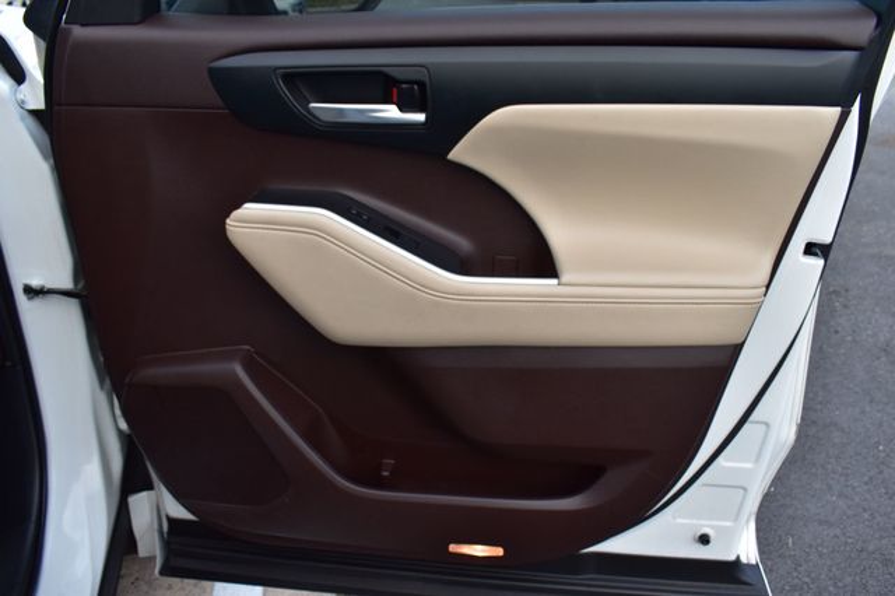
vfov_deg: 47.9
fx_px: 671
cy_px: 298
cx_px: 448
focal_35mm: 27
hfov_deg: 67.4
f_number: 7.1
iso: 400
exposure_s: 1/40
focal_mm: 18
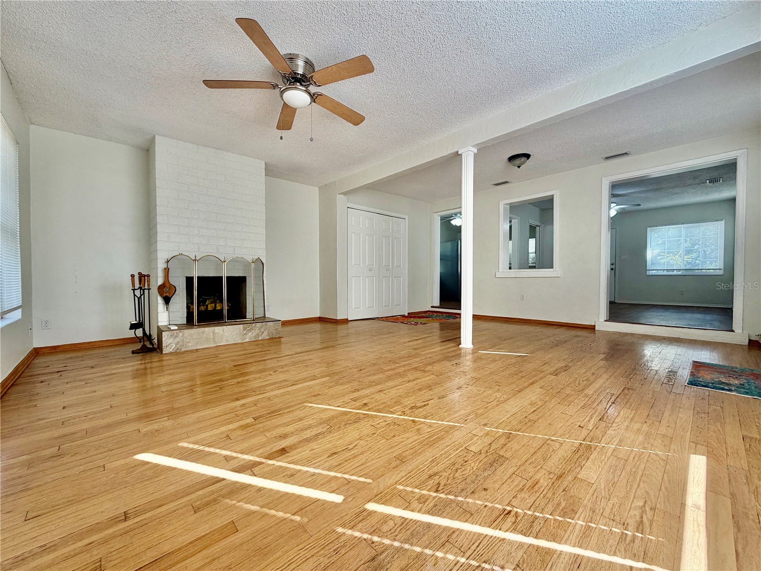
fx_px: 308
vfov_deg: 85.7
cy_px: 286
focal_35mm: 14
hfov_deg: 102.1
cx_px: 380
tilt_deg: -1.5
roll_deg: +0.4
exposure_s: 1/121
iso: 40
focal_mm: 2.22
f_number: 2.2
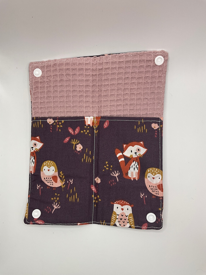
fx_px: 230
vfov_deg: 61.7
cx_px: 103
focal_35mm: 29
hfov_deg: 48.2
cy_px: 138
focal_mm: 3
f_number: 1.8
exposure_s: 1/192
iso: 20
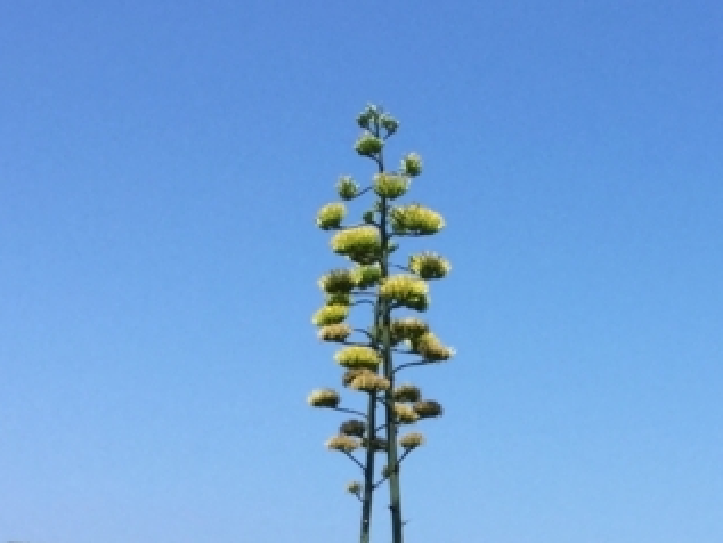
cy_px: 607
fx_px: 2089
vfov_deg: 14.4
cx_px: 572
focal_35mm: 100
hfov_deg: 19.4
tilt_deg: -1.4
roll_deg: -0.4
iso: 25
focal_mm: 3.3
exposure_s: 1/1253
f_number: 2.4
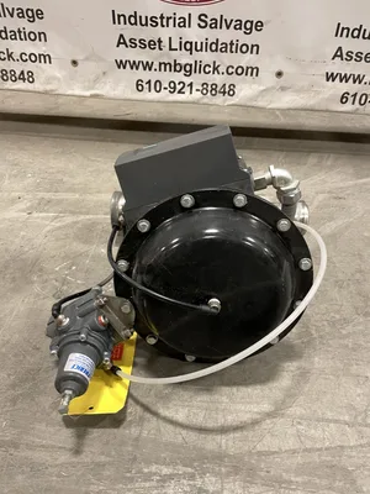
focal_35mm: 26
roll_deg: -2.6
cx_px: 185
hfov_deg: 53.1
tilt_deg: -39.6
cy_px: 247
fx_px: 371
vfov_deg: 67.3
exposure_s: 1/40
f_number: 1.6
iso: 400
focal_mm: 4.2
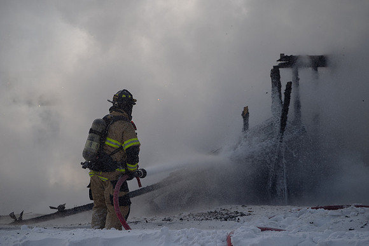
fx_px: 2133
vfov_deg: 6.6
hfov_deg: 9.9
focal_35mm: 208
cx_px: 186
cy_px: 115
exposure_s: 1/2000
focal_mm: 182
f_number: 5
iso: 250
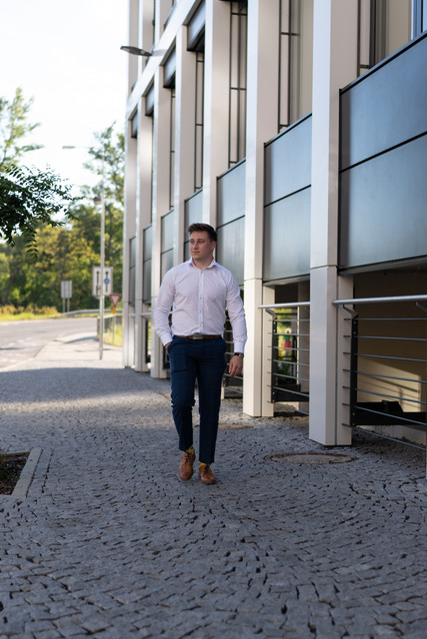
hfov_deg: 26.0
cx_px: 214
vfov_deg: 38.2
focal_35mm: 52
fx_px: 925
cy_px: 320
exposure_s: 1/1600
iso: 100
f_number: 1.4
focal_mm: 35
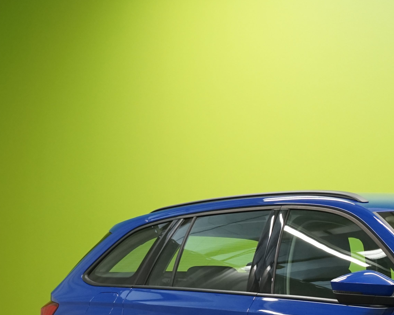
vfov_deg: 9.6
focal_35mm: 160
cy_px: 324
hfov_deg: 11.8
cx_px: 479
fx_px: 1866
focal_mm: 65
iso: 1250
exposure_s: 1/25
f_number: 10
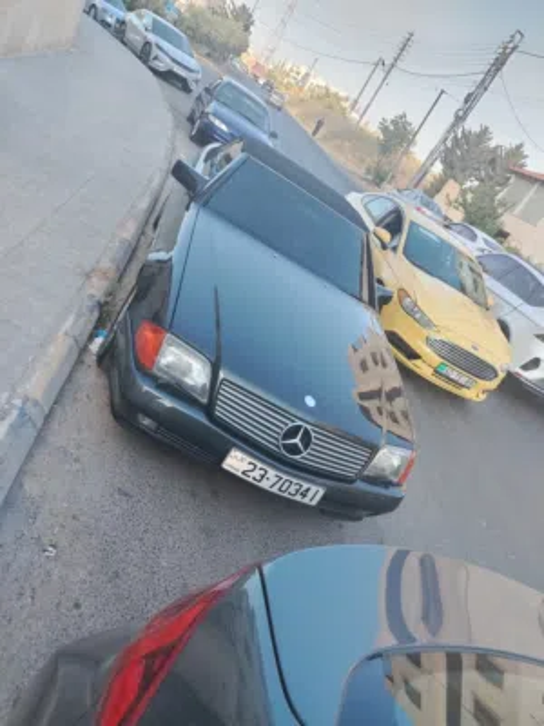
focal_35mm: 24
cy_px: 363
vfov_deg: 71.6
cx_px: 272
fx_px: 503
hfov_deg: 56.8
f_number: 1.75
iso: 419
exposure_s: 1/900
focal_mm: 5.25
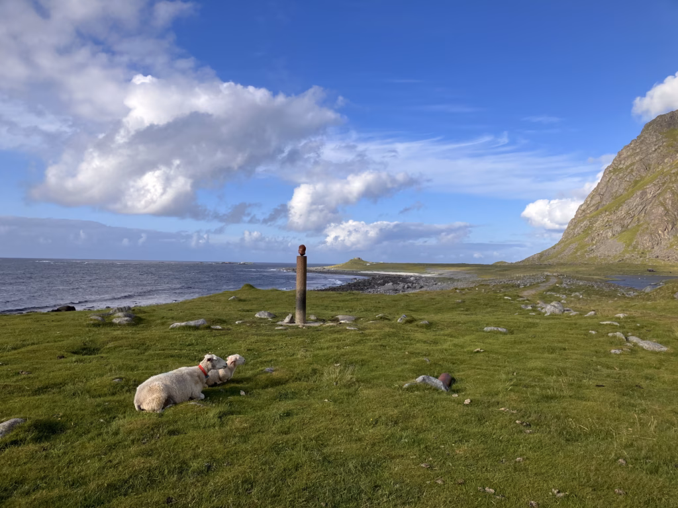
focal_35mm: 28
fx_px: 548
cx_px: 339
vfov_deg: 49.7
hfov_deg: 63.4
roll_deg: -1.1
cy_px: 254
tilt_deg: +0.6
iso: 32
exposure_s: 1/2433
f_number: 1.8
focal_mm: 3.99
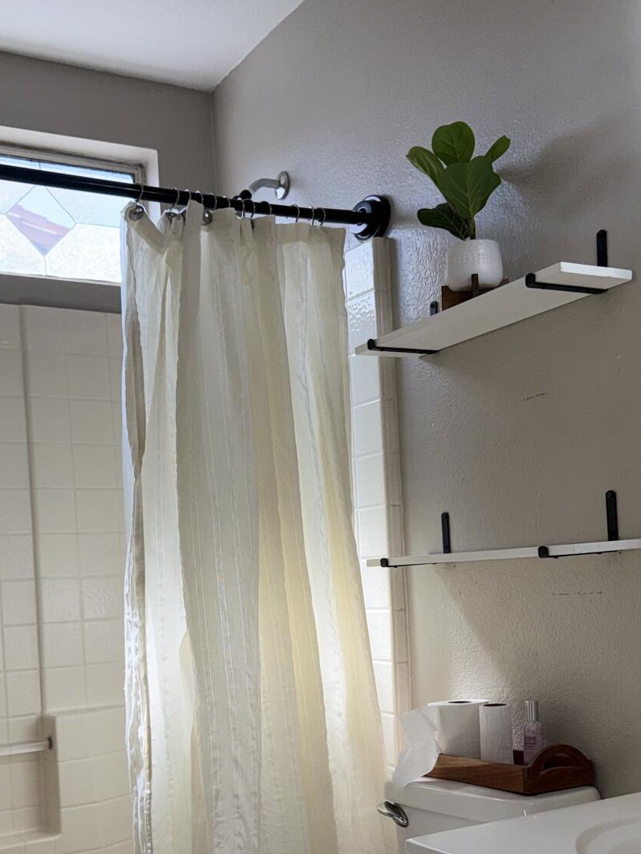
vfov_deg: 43.0
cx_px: 336
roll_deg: +3.2
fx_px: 1062
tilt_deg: -0.2
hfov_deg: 33.6
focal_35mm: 43
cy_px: 595
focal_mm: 6.76
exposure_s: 1/711
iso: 50
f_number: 1.78
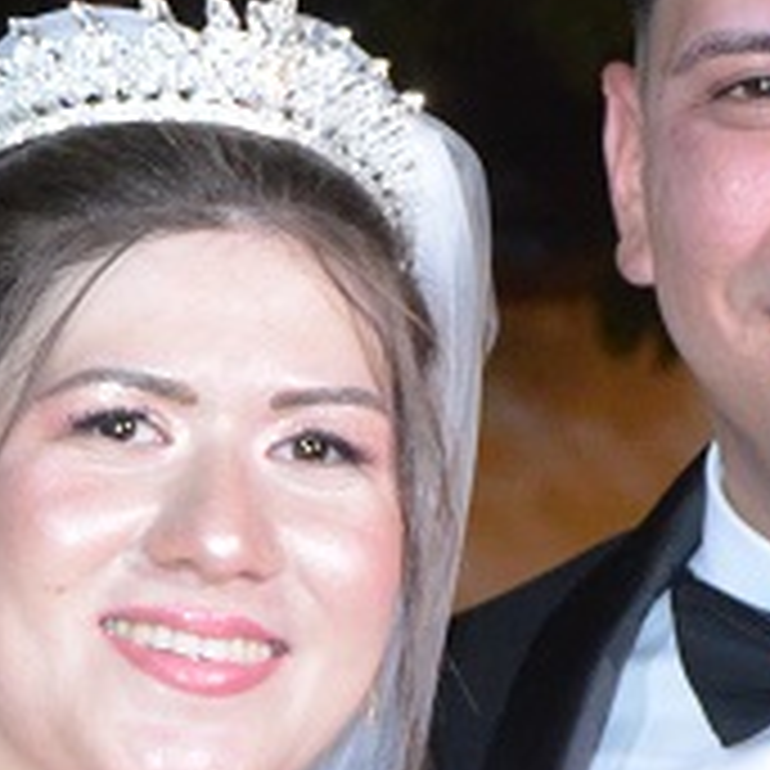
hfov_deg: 8.7
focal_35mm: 202
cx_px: 480
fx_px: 5084
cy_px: 619
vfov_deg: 8.6
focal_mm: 28
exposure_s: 1/60
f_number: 4
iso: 3200
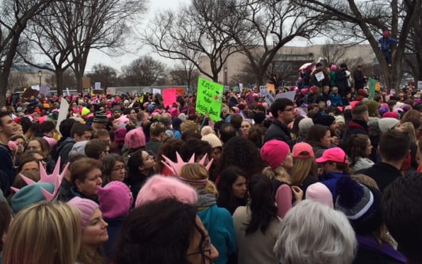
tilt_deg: -2.4
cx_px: 206
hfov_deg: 58.1
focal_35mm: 33
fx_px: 380
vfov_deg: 38.2
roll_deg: +3.2
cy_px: 108
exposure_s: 1/383
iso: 32
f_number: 2.2
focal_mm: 4.15
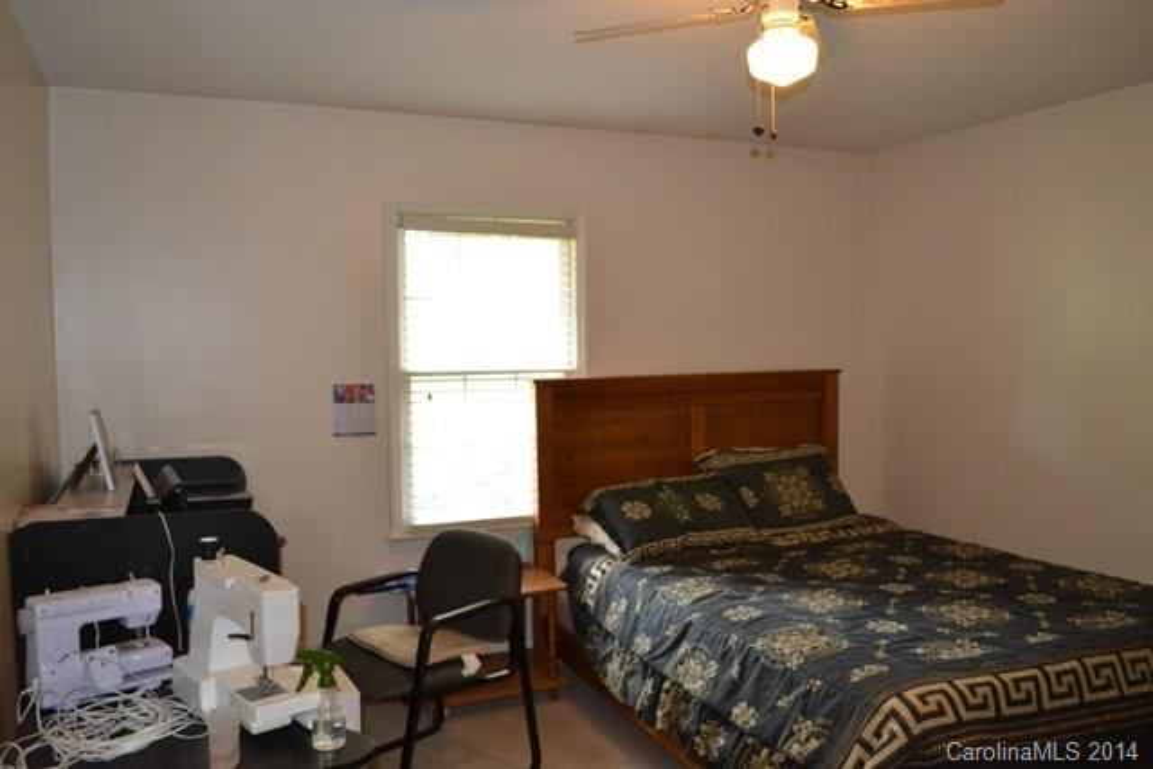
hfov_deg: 67.4
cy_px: 384
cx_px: 576
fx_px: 865
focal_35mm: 27
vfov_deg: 48.0
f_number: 3.5
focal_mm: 18
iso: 1250
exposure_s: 1/60
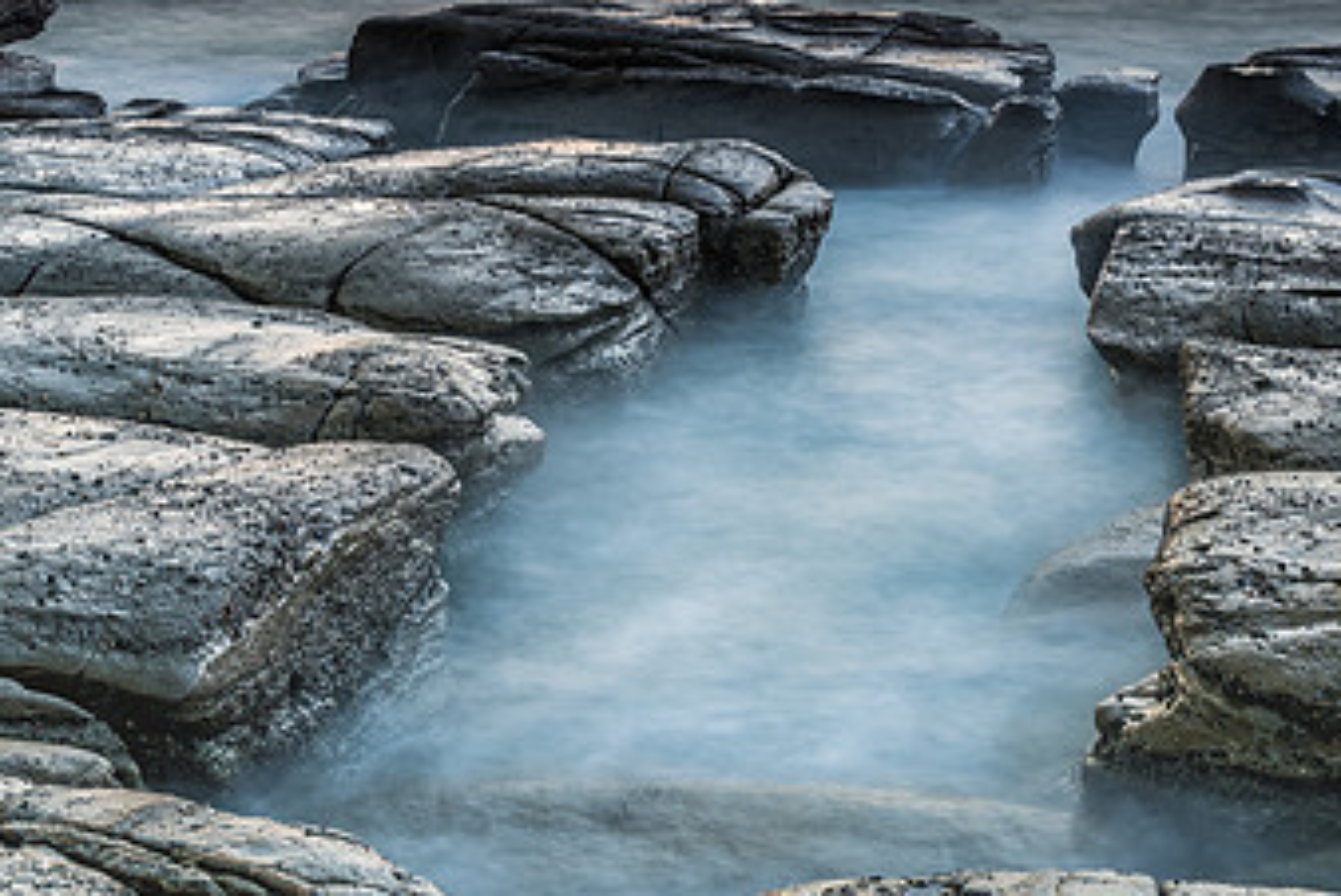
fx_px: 2423
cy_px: 208
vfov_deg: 20.8
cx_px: 817
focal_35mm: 65
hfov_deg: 30.8
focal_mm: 25
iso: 50
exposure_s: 8
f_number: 8
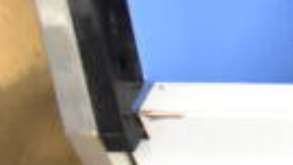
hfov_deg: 13.9
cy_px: -40
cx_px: 606
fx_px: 995
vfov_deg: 9.3
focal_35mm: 128
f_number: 3.5
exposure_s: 1/30
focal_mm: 18
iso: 4500
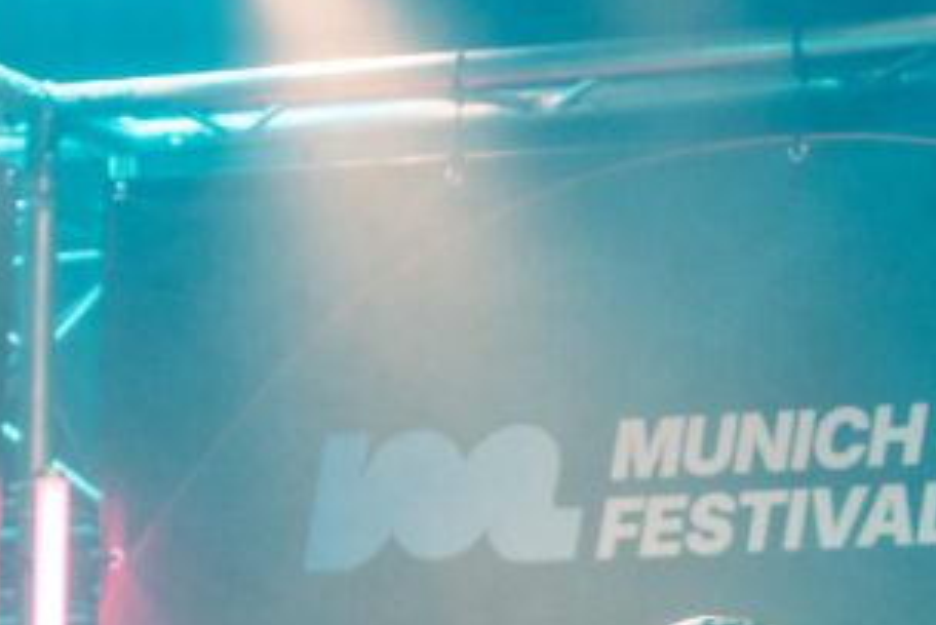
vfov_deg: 5.2
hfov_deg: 7.8
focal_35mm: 264
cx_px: 691
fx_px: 6867
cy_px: 921
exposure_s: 1/250
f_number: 2
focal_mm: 70
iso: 1600
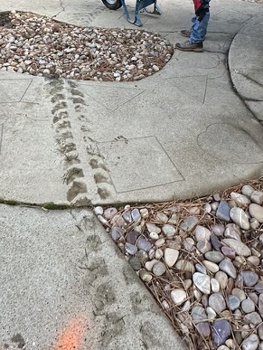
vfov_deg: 42.7
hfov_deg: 38.6
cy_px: -5
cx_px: 109
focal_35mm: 37
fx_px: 374
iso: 40
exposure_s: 1/126
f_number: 2.2
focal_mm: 2.22
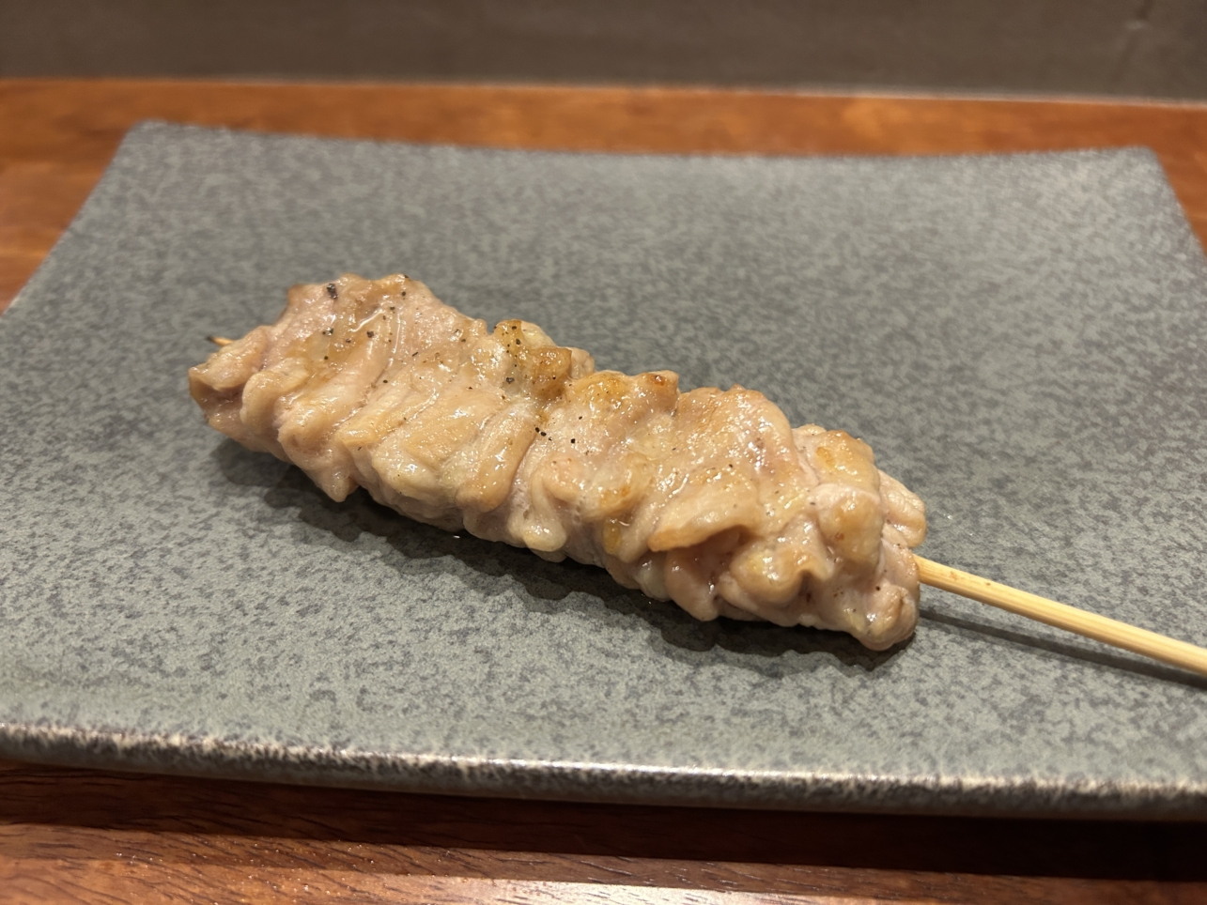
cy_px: 452
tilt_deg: -43.7
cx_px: 604
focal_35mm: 26
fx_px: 907
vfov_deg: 53.1
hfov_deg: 67.3
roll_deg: +0.9
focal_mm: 5.7
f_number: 1.5
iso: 320
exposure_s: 1/50
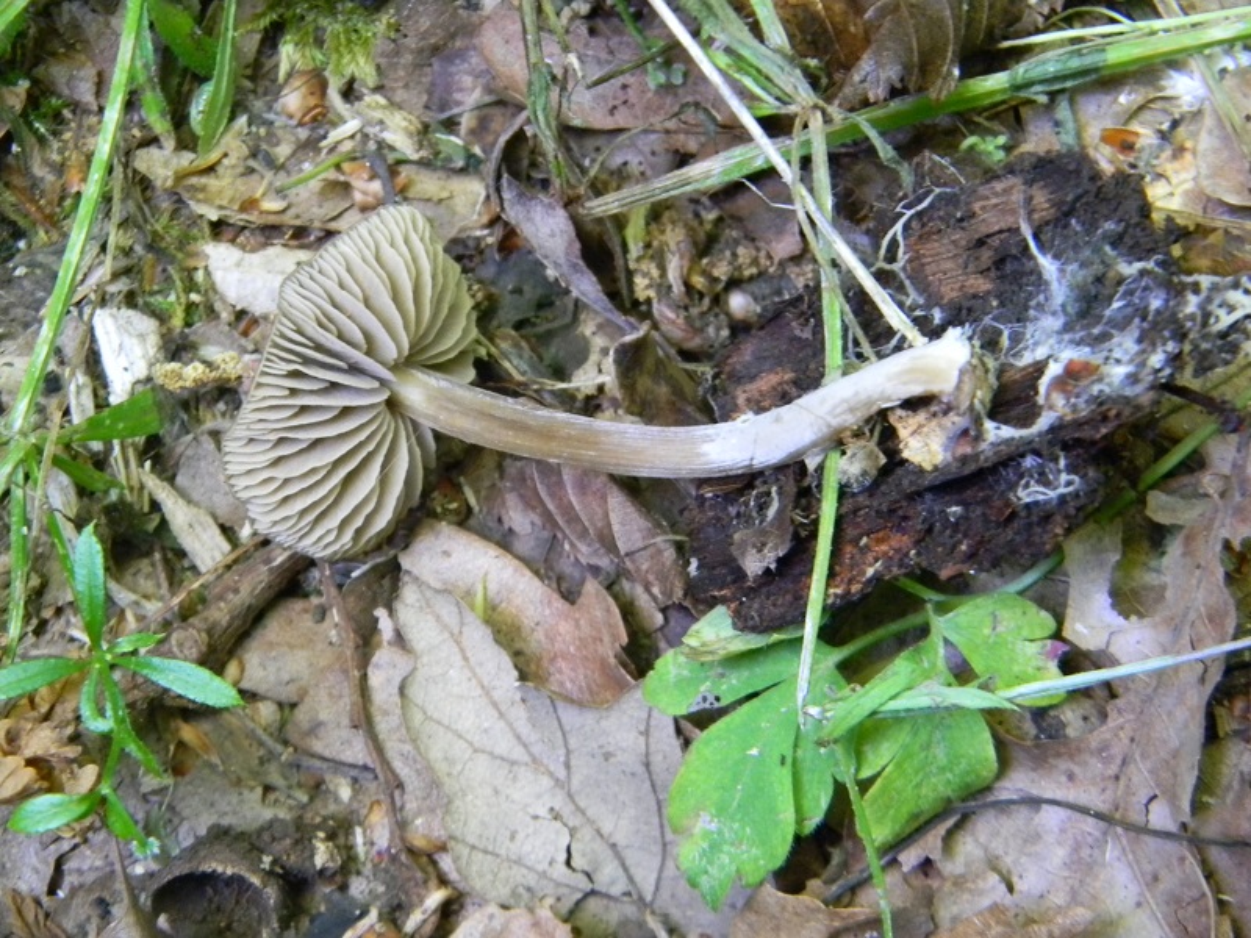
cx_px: 626
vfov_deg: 17.8
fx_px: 3000
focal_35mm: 83
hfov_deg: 23.6
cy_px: 469
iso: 400
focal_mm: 15.1
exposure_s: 1/7.6
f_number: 4.5
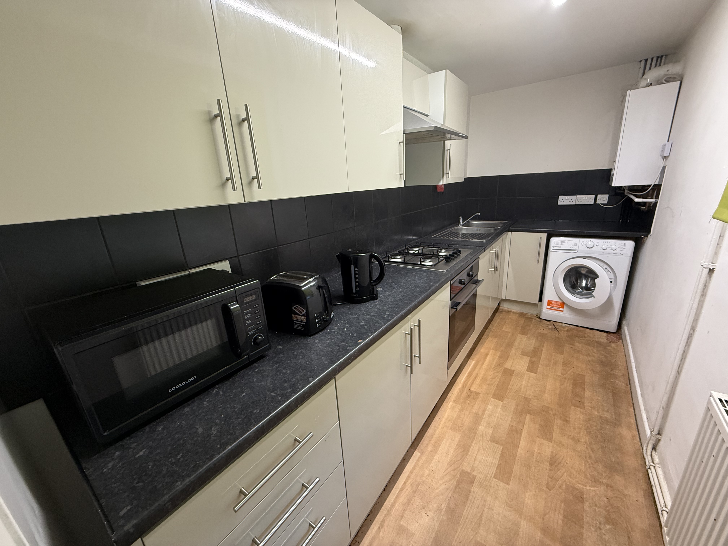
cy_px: 273
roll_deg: +2.8
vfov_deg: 85.7
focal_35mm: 14
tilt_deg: -16.4
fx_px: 294
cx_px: 364
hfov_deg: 102.1
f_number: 2.2
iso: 250
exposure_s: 1/50
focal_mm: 2.22
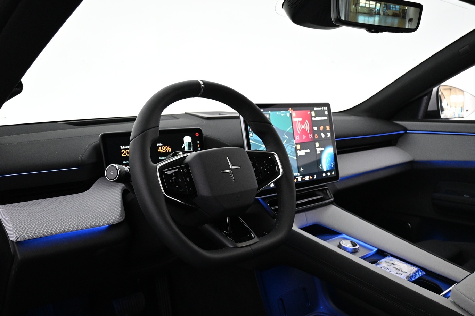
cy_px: 185
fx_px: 422
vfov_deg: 41.0
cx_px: 212
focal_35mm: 32
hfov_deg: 58.6
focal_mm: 18
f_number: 3.5
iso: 1600
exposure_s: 1/50
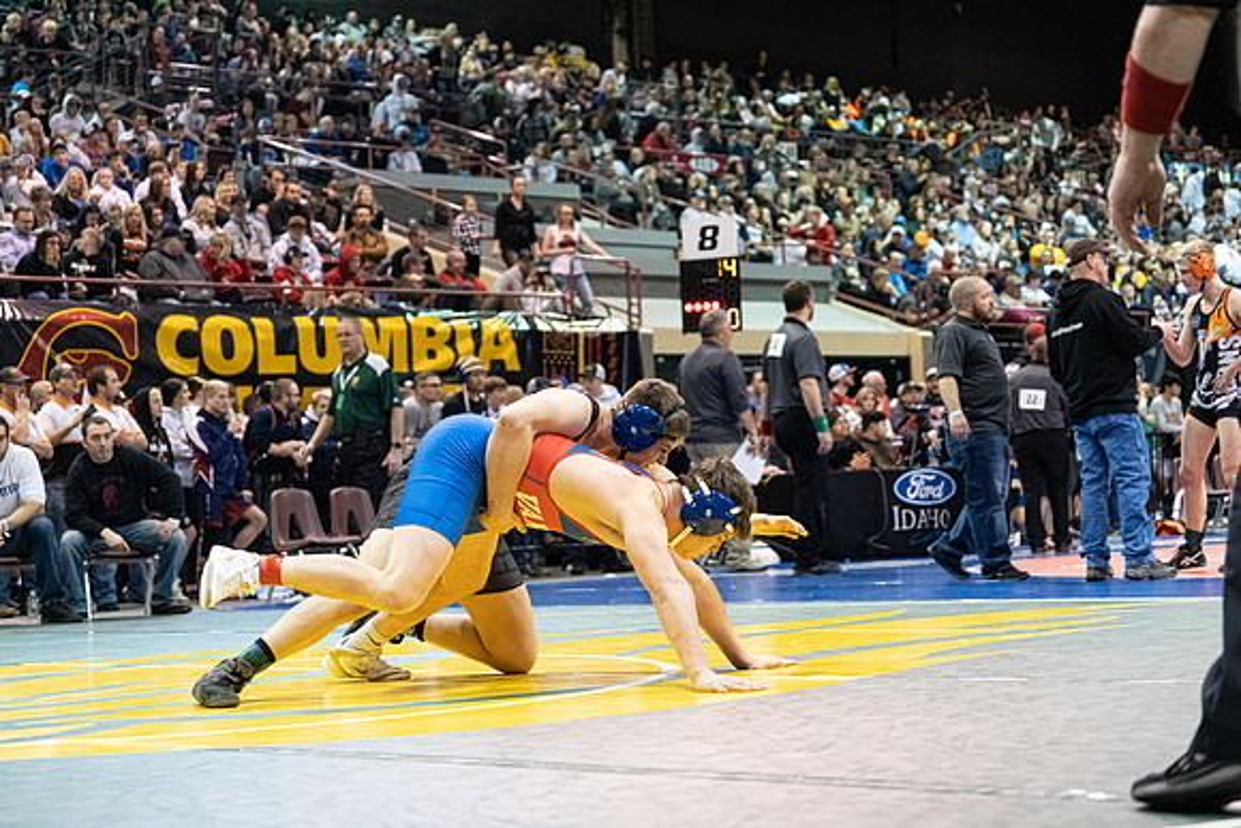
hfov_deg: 28.8
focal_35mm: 70
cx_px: 620
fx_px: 2414
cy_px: 414
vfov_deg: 19.5
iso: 8000
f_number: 4
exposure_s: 1/500
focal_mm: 70
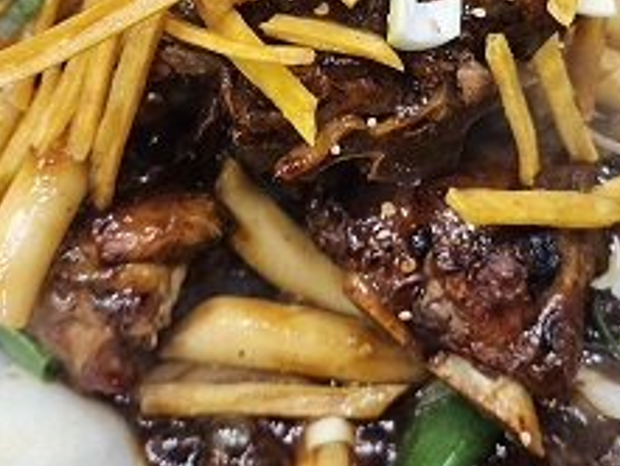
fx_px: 932
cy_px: 72
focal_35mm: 52
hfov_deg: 36.8
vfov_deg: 27.3
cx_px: 331
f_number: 1.8
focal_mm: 5.4
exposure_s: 1/120
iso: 200
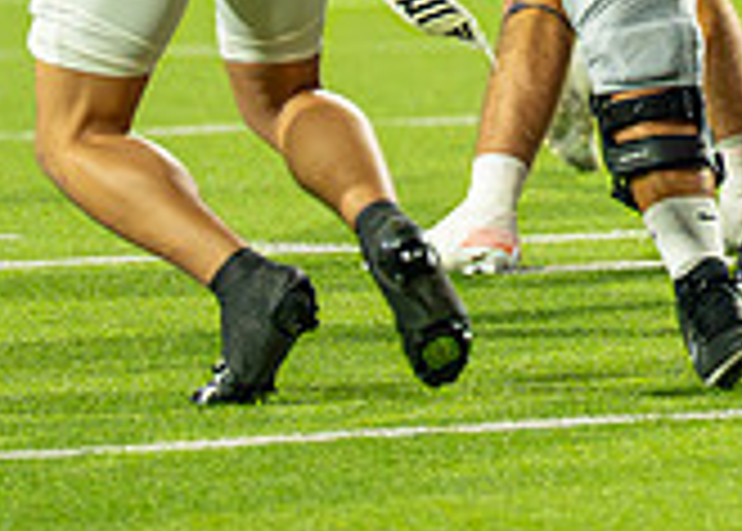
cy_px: -315
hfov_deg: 2.2
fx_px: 19606
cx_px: 959
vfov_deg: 1.5
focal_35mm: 930
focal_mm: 200
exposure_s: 1/1000
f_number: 2.8
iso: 2000
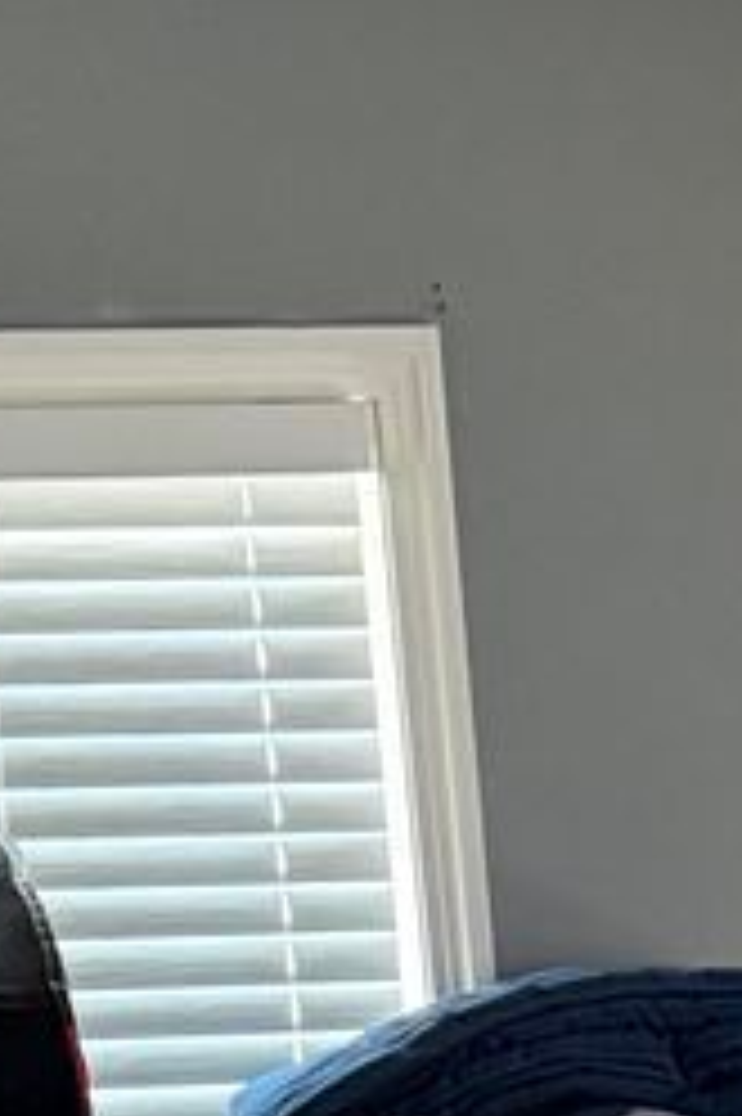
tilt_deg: -14.4
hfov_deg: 8.9
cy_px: 2146
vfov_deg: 12.2
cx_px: 1095
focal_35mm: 151
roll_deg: +1.7
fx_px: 4675
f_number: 1.78
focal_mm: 6.76
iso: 800
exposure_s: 1/59
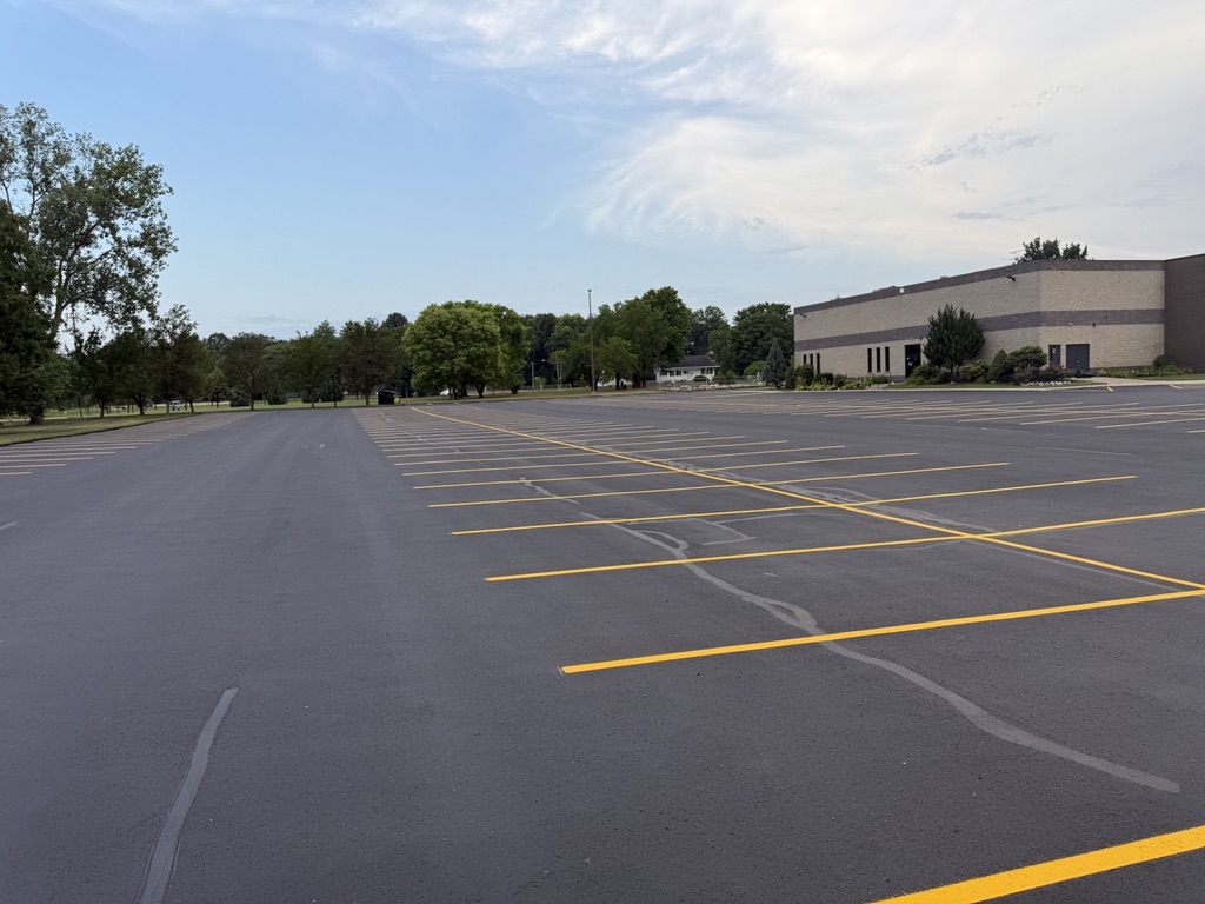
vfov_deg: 56.8
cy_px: 452
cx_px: 602
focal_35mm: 24
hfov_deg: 71.6
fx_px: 835
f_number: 1.78
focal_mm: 6.76
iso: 80
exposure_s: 1/728
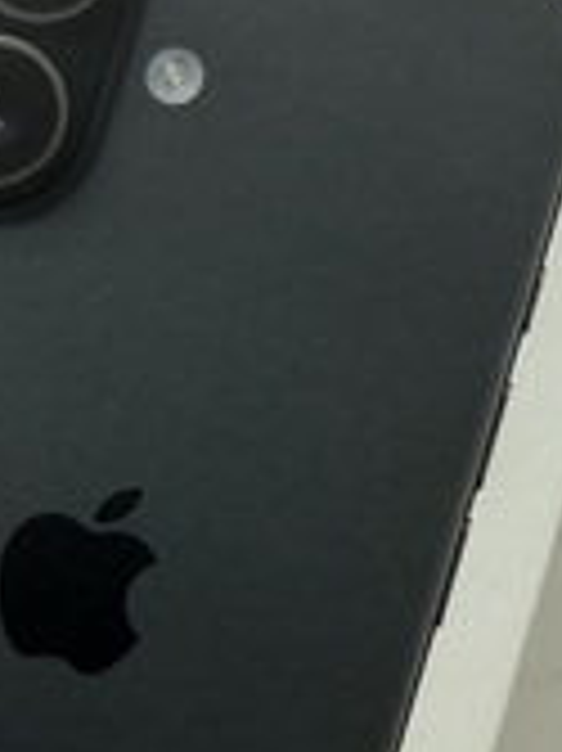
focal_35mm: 72
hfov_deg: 20.1
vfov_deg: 26.2
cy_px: 671
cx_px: 92
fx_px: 1561
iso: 40
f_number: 2.2
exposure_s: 1/100
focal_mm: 2.22
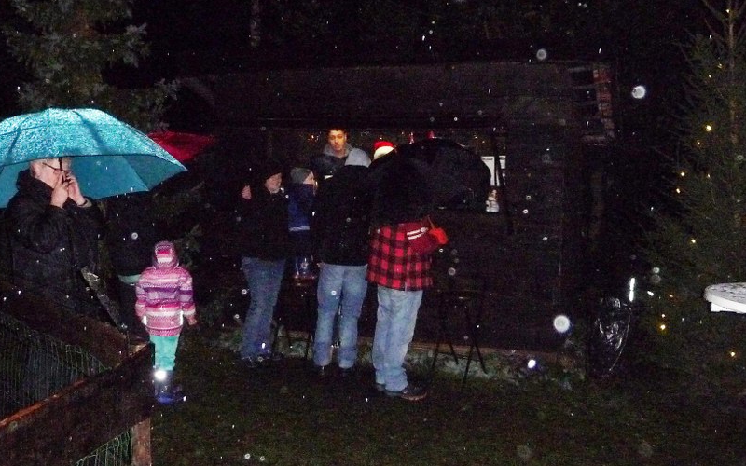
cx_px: 288
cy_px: 144
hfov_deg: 51.1
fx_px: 773
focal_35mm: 38
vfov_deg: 33.2
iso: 640
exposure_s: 1/200
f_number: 3.3
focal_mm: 4.7
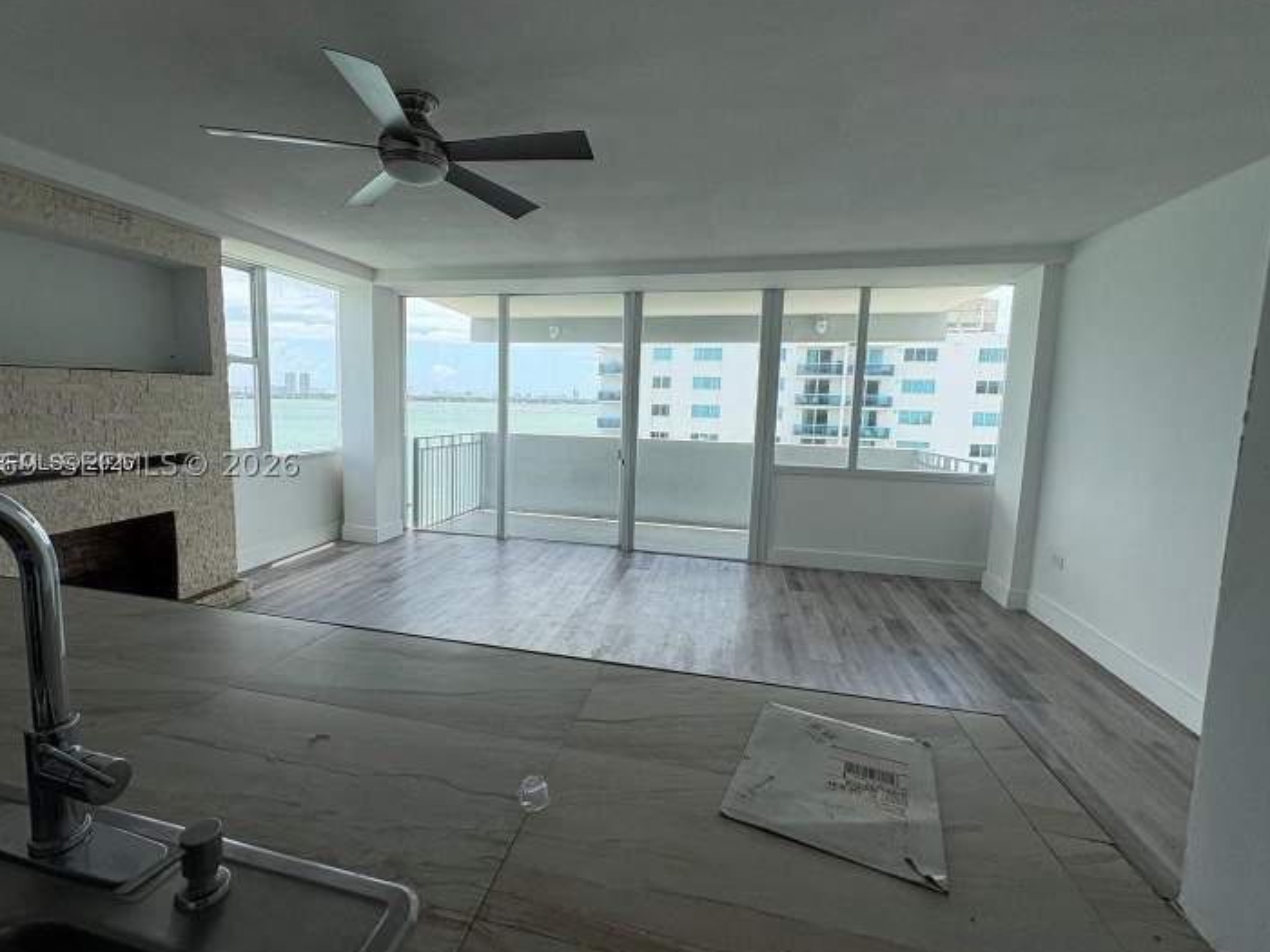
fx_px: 587
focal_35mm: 16
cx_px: 577
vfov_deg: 78.1
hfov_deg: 94.2
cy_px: 464
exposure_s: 1/1034
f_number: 2.2
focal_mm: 2.22
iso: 40
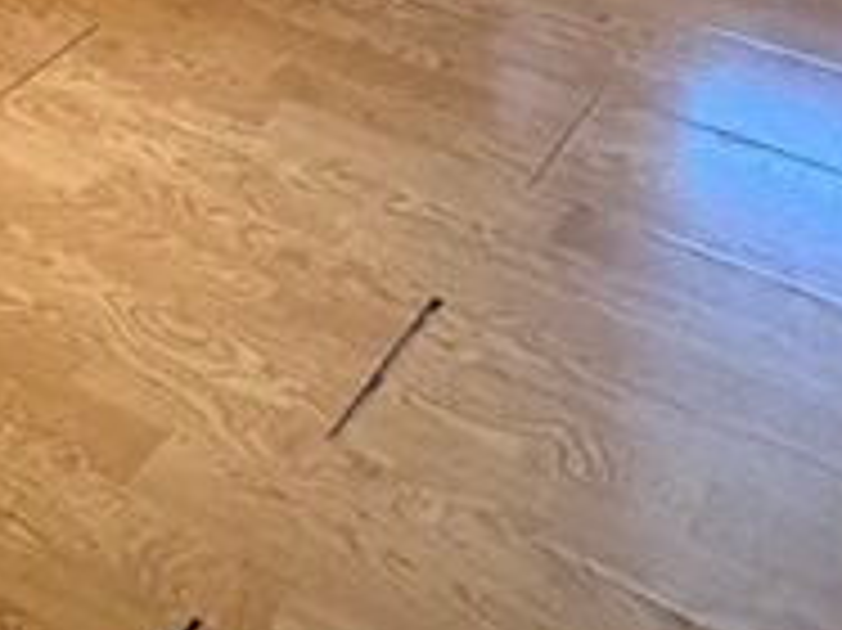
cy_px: -652
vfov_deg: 17.2
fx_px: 1459
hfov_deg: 31.4
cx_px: 675
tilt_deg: -9.8
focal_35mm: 60
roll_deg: -1.0
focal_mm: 2.22
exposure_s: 1/60
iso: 500
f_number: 2.2
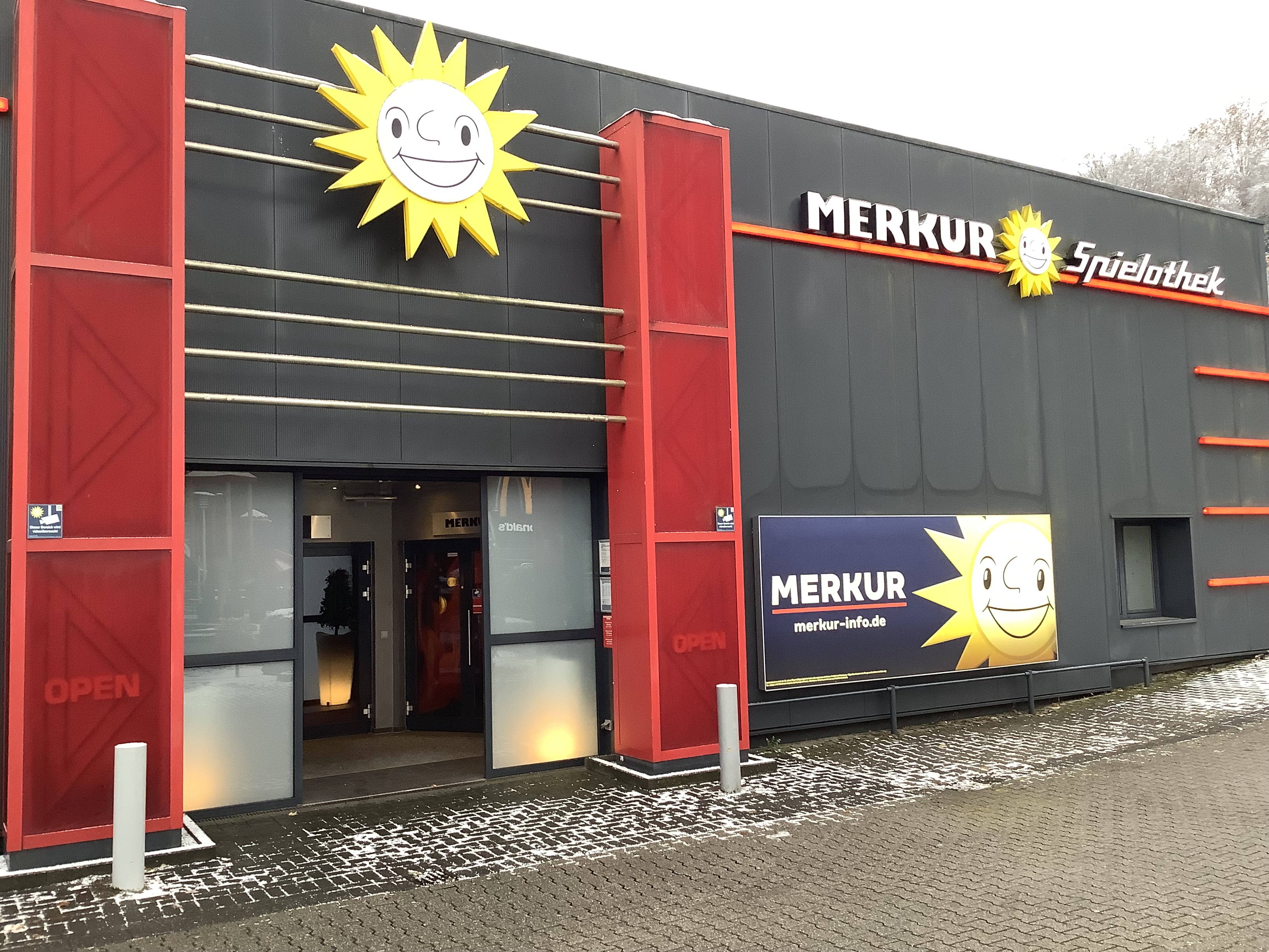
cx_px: 634
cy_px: 476
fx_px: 1136
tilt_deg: +3.5
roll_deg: +2.0
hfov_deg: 58.4
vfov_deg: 45.4
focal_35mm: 31
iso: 125
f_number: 2.4
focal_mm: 3.3
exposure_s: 1/50
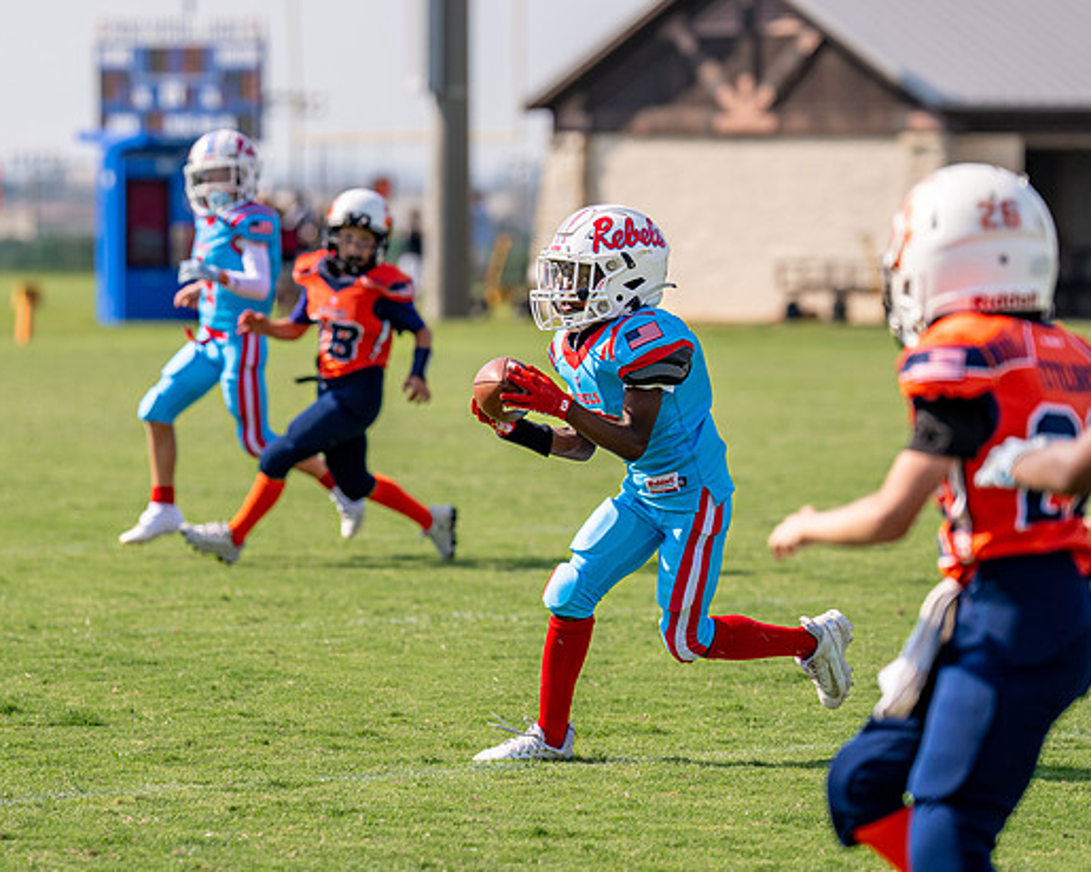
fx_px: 7782
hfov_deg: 8.0
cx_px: 570
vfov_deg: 6.4
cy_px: 459
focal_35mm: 241
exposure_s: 1/2500
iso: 125
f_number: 2.8
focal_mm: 141
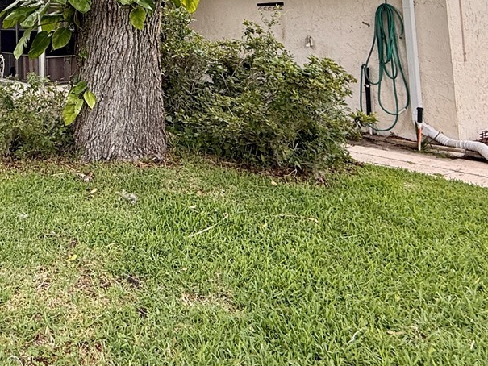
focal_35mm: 37
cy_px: -28
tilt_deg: +8.3
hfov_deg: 44.0
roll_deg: -2.4
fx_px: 522
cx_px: 18
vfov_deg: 34.0
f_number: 2.2
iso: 64
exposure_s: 1/289
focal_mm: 2.22
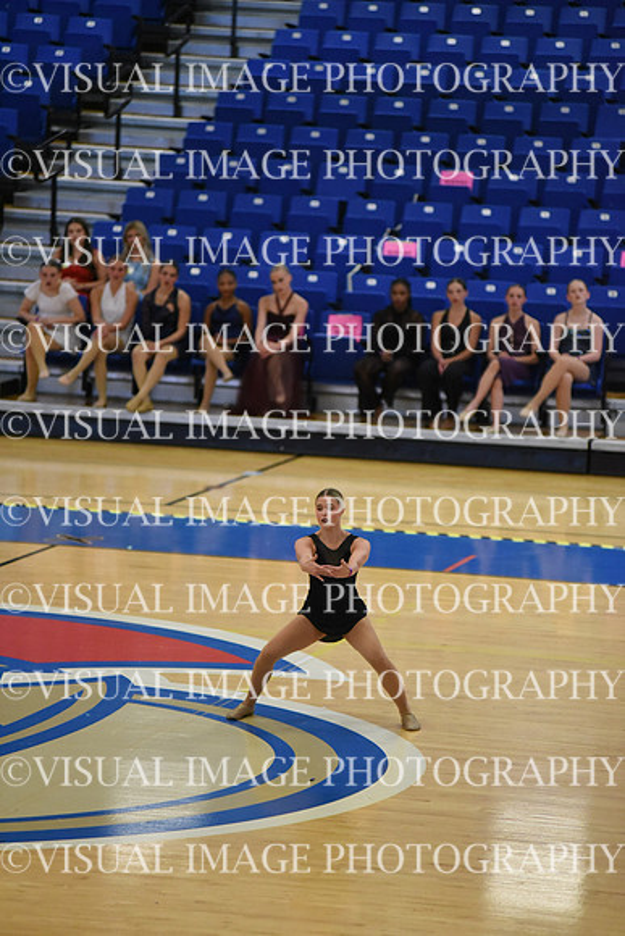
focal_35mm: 200
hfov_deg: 6.9
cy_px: 468
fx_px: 5205
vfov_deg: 10.3
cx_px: 312
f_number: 2.8
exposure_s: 1/1000
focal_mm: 200
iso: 8000
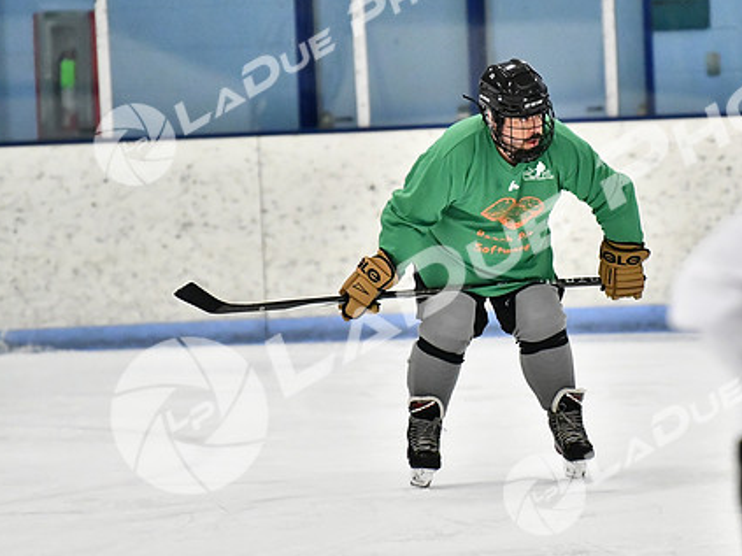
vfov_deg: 3.8
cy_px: 236
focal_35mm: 396
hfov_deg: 5.0
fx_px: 8486
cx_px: 500
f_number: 2.8
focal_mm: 200
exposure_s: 1/1600
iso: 6400
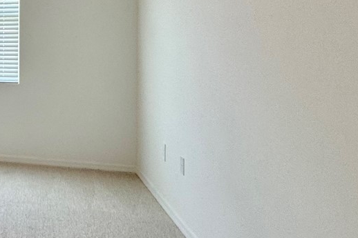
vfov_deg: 28.9
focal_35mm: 45
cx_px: -107
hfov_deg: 32.6
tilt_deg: +0.4
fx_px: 447
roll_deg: -0.7
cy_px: 33
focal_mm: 2.22
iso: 100
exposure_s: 1/120
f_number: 2.2
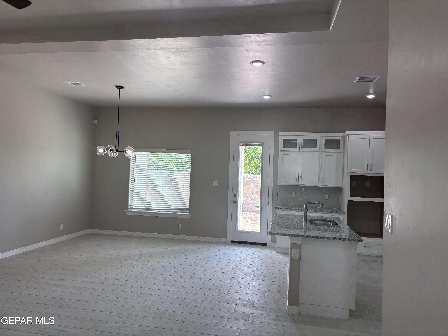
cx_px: 224
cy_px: 168
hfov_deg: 67.3
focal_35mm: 26
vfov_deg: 53.1
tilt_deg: +0.8
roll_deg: -3.6
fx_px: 336
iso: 50
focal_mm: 5.96
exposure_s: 1/166
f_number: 1.6
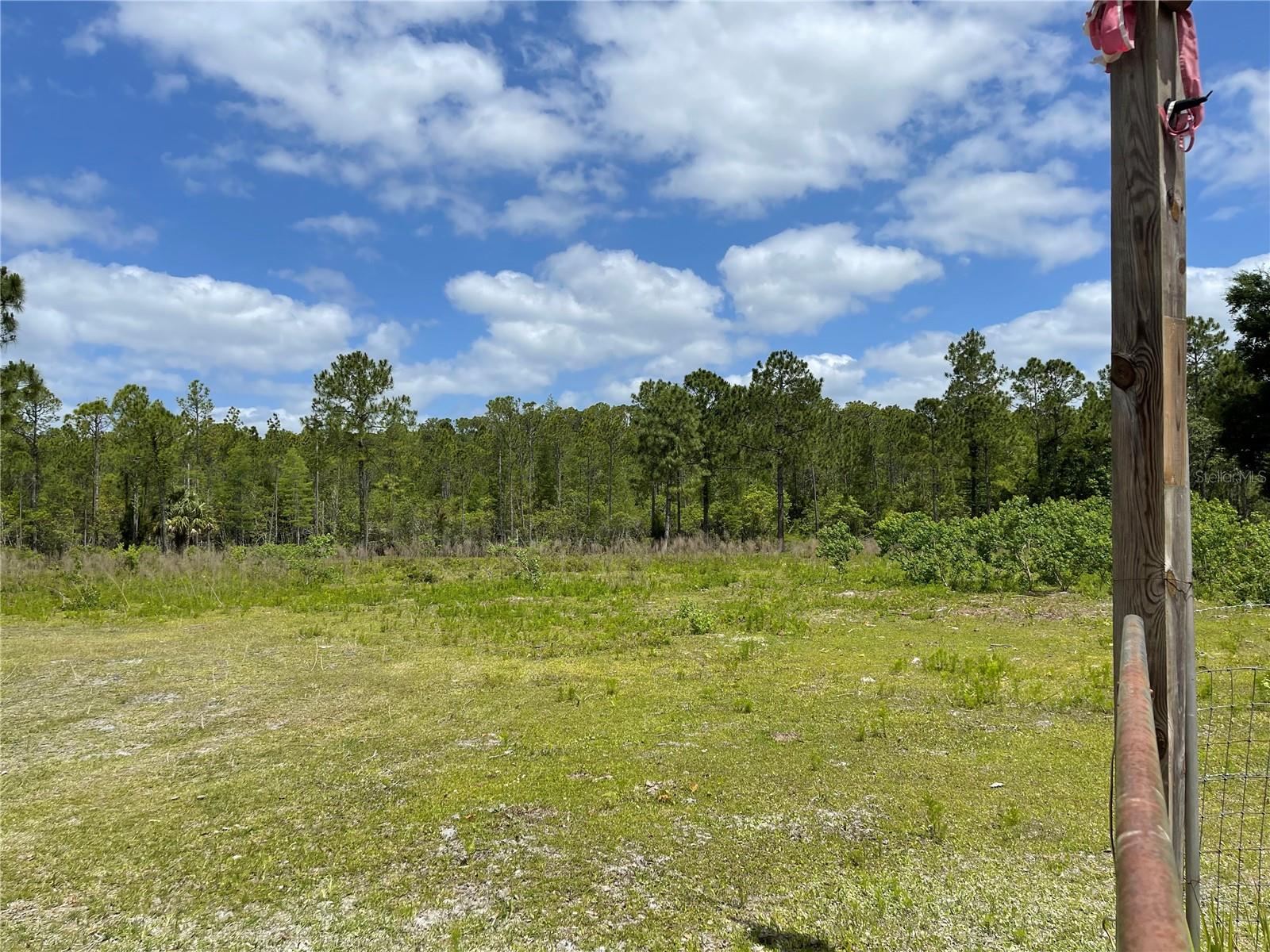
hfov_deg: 67.3
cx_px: 635
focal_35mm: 26
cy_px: 476
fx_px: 954
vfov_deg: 53.1
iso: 32
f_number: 1.6
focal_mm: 5.1
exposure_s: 1/6250
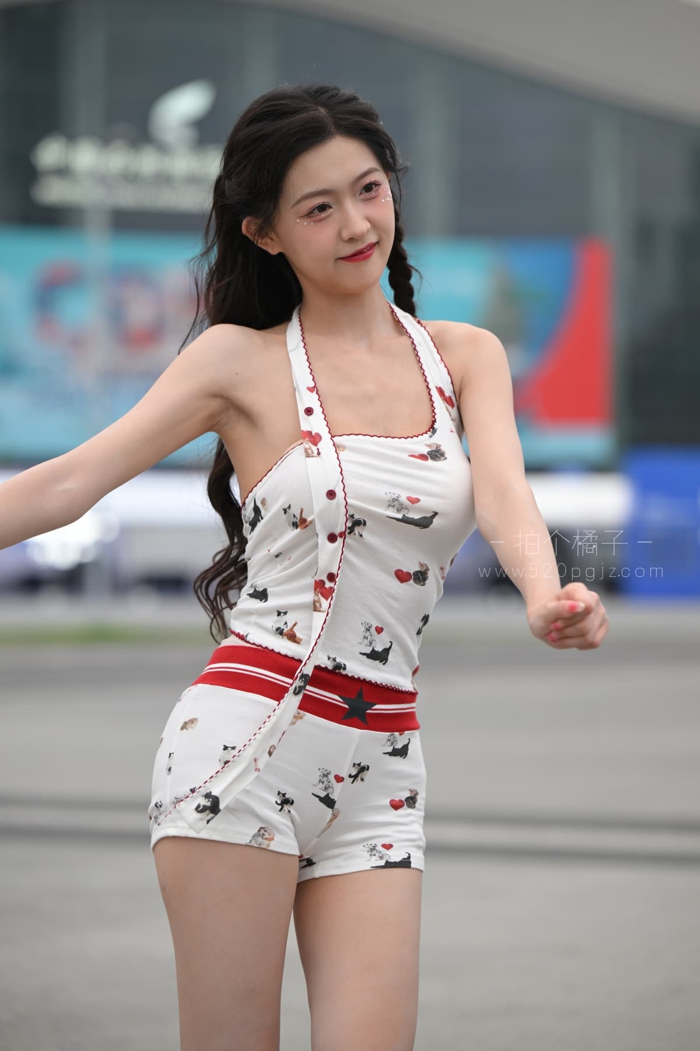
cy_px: 526
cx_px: 350
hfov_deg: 11.9
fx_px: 3354
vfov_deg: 17.8
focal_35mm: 115
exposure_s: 1/400
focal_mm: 115
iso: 560
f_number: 3.2
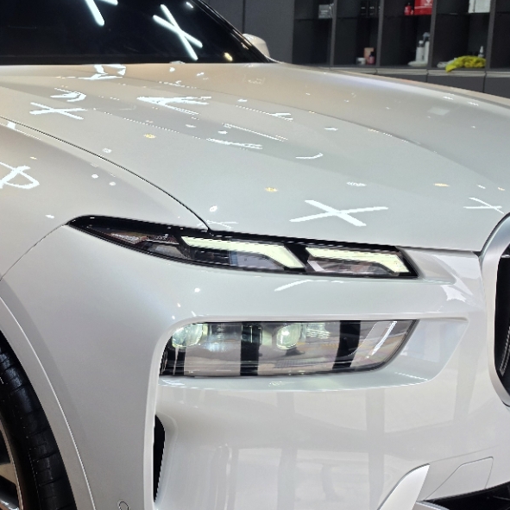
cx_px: 133
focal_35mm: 44
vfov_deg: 38.3
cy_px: 218
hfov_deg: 37.5
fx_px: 733
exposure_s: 1/120
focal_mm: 6.5
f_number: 1.4
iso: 20
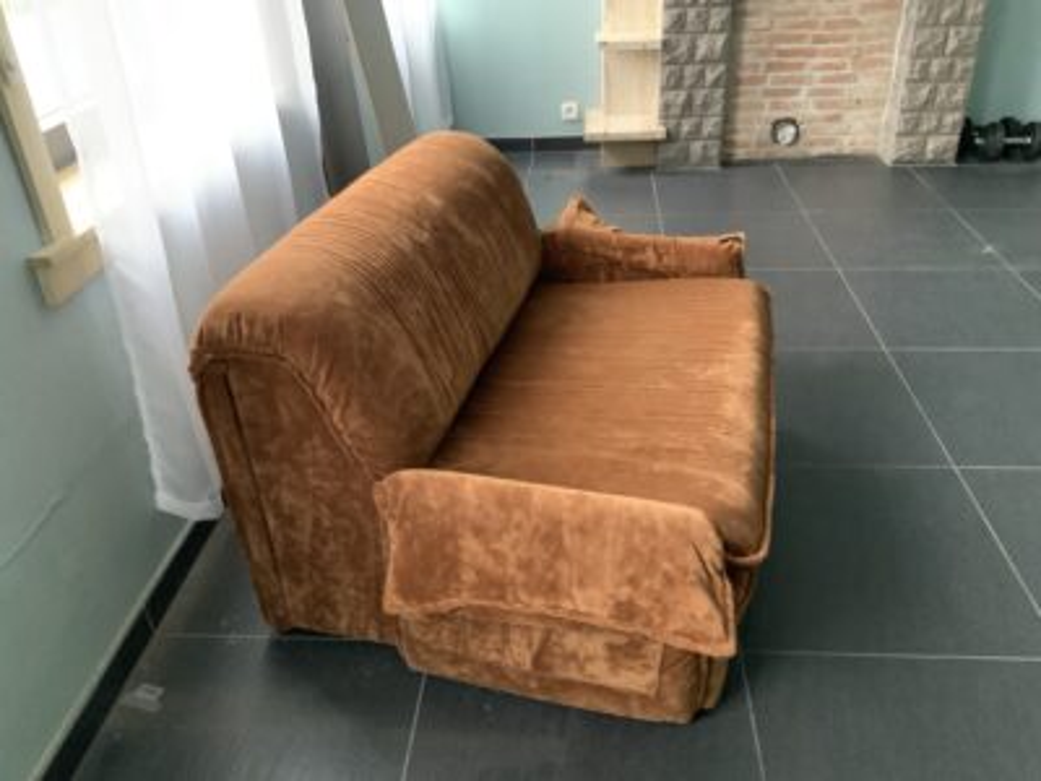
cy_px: 390
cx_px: 520
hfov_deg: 61.7
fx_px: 872
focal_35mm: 29
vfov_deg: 48.2
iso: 320
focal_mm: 3
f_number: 1.8
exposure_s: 1/35
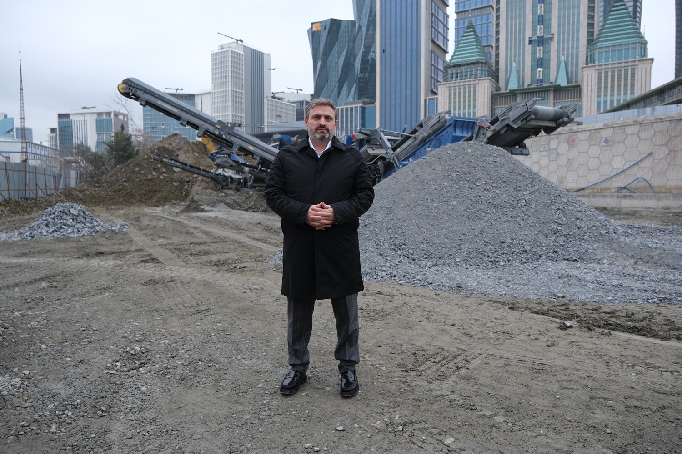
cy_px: 227
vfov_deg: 53.1
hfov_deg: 73.7
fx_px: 455
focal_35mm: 24
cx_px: 341
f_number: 2.8
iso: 125
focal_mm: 16
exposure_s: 1/320
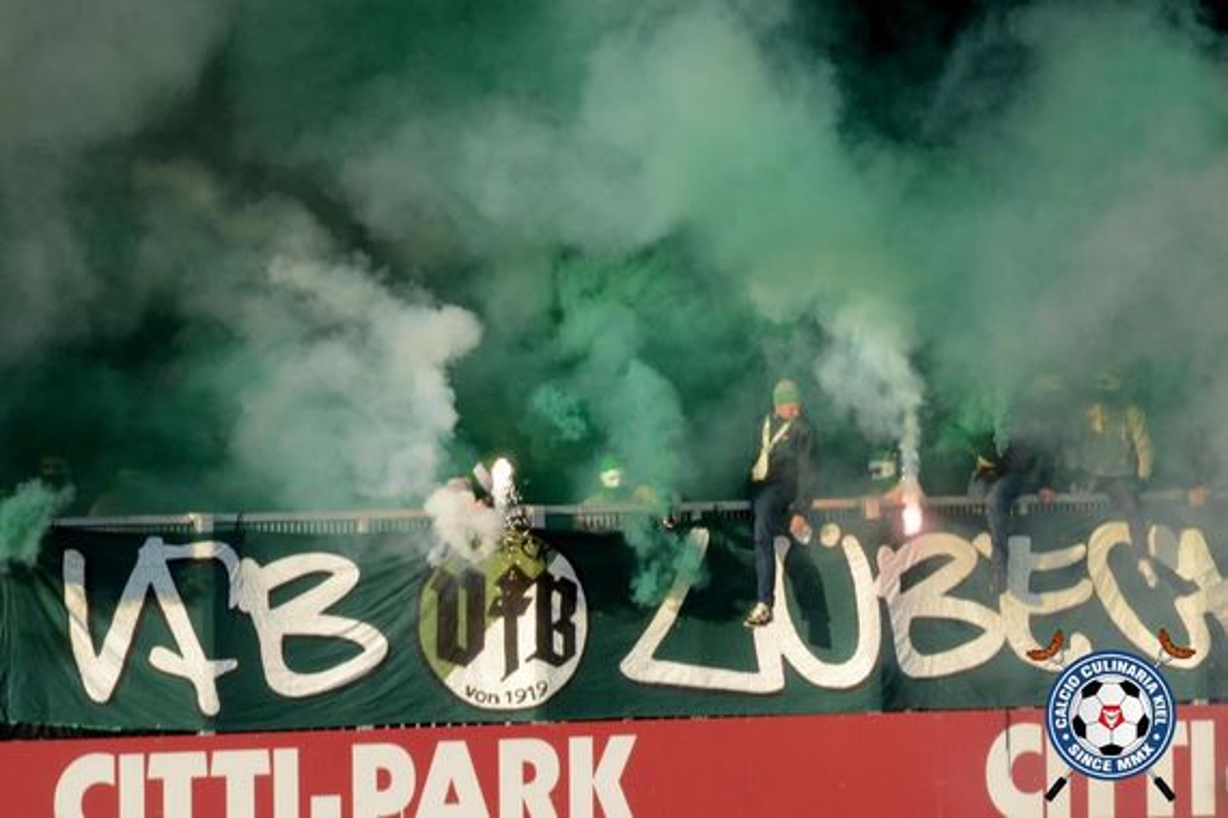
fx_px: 10233
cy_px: 409
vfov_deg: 4.6
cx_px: 614
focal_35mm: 300
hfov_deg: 6.9
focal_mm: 200
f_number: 20
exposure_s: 1/200
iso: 640
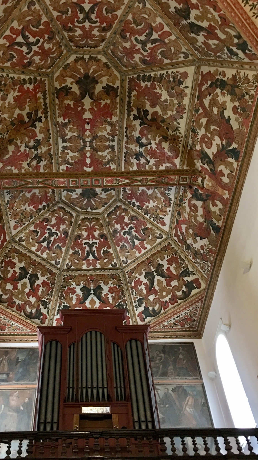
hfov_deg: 36.3
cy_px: 230
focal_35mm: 32
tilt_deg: +50.7
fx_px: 389
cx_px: 88
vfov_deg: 61.0
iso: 100
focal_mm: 4.15
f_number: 2.2
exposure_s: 1/4
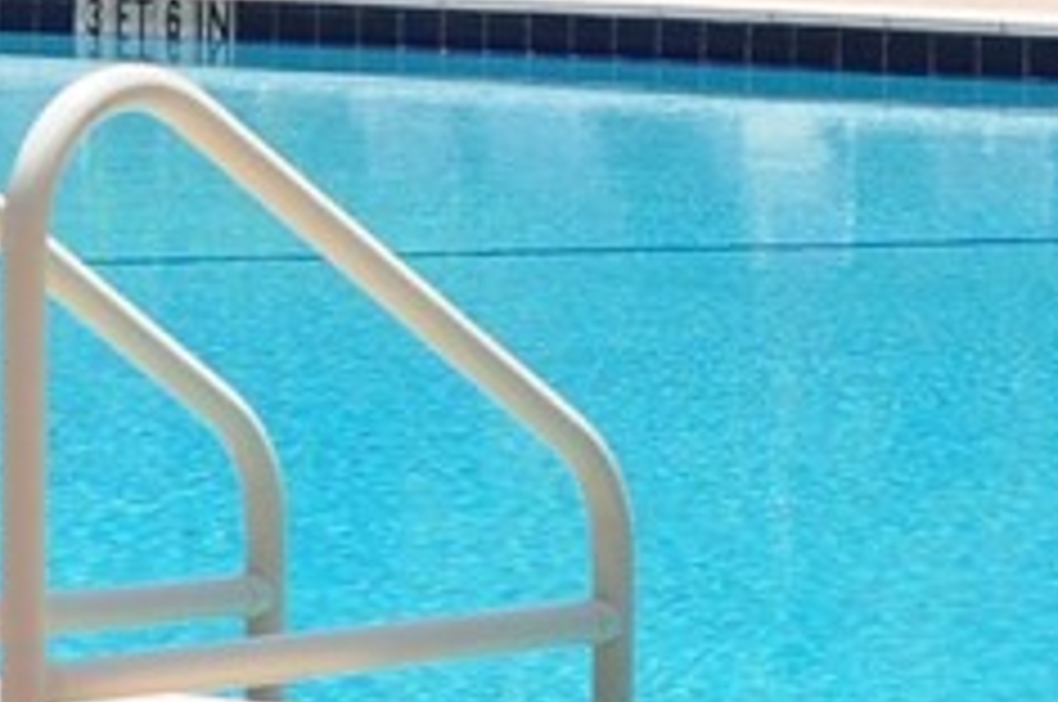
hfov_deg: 6.3
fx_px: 9538
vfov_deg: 4.2
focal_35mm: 325
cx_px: -18
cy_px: -2
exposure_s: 1/1600
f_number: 7.1
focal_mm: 30
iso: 400
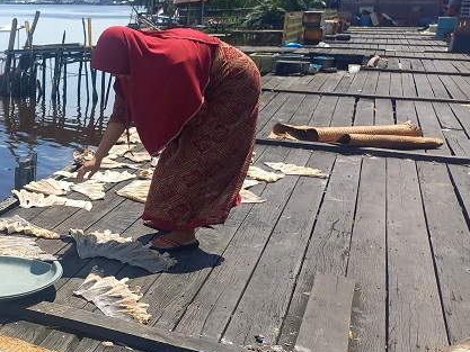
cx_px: 37
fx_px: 652
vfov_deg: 30.2
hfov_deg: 36.8
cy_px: 207
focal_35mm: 48
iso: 50
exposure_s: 1/996
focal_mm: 4.65
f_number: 1.8
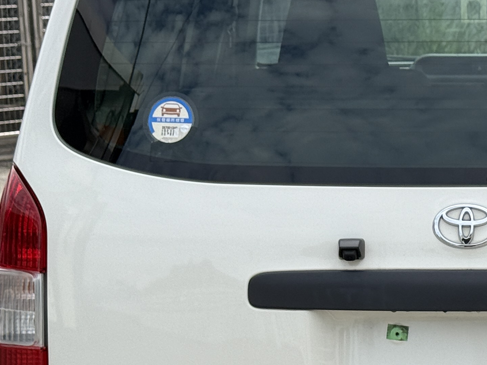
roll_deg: +2.0
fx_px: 1899
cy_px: 249
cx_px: 461
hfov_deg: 14.4
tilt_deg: -8.2
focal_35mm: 135
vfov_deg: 11.0
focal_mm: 6.76
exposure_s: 1/4098
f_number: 1.78
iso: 64
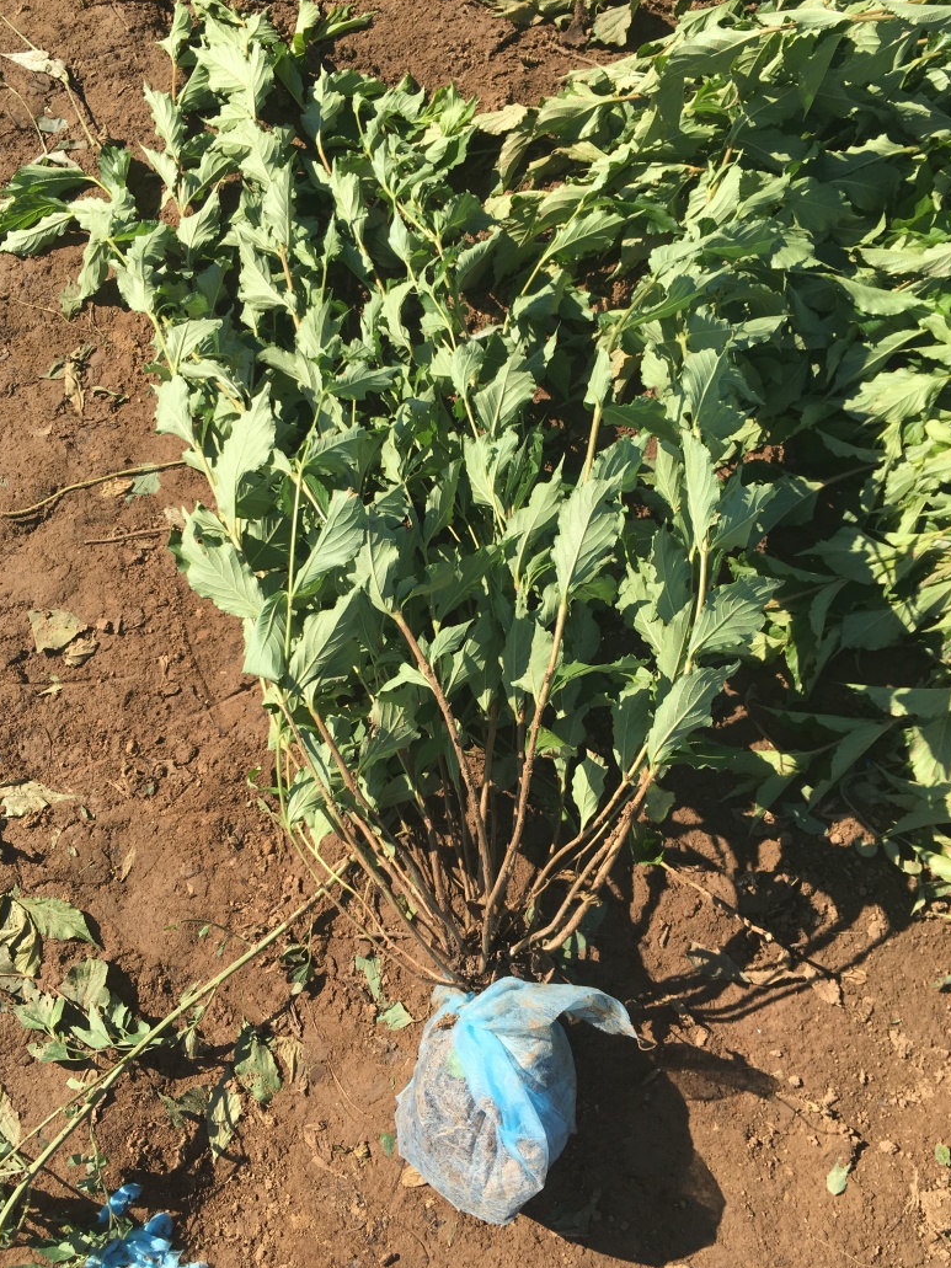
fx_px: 1099
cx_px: 465
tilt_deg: -73.7
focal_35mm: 30
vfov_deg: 60.0
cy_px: 628
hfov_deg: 46.8
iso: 25
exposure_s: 1/1131
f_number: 2.2
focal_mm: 4.15
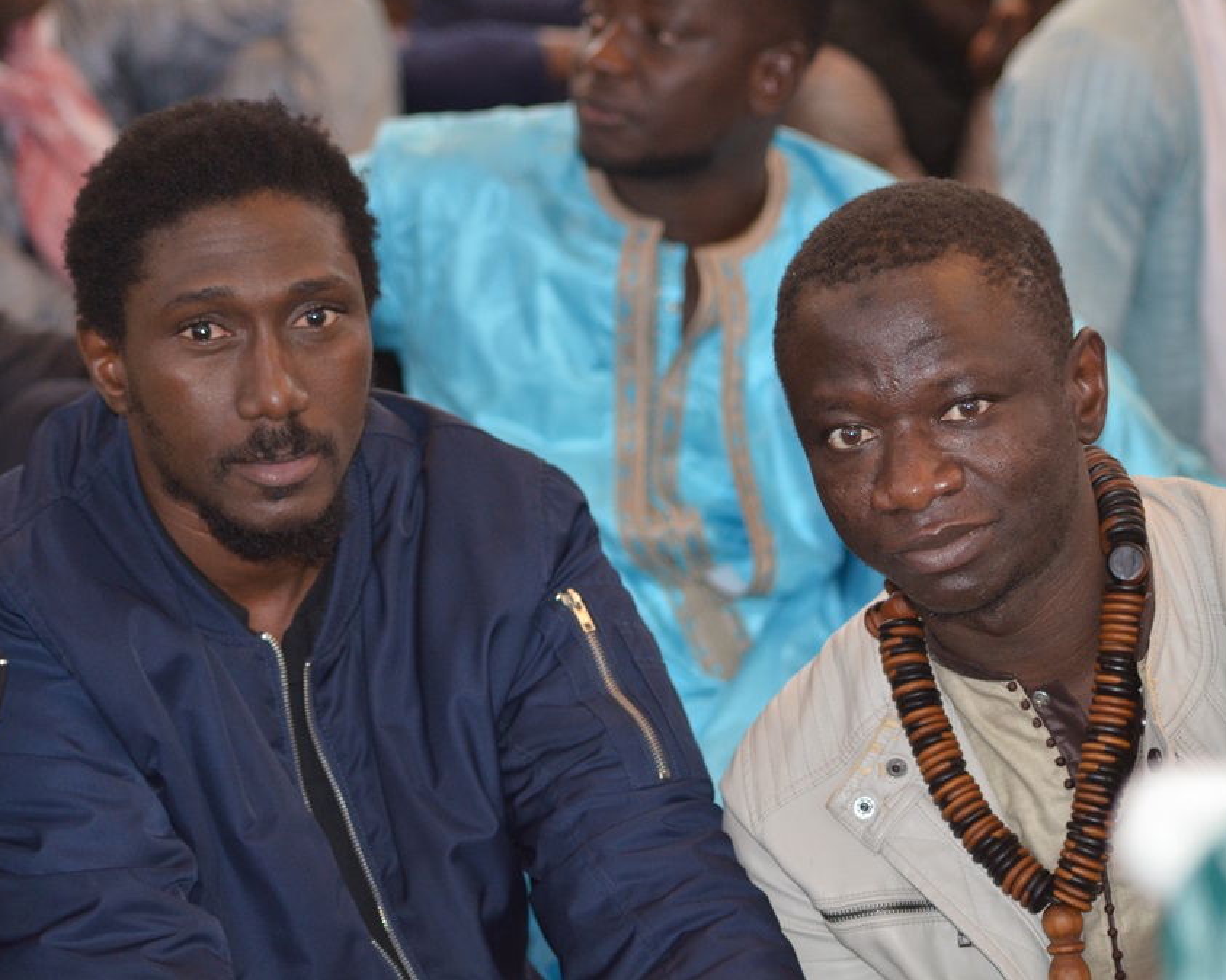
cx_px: 617
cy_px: 489
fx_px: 5079
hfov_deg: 13.8
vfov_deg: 11.0
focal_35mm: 140
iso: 800
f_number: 4
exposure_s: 1/60
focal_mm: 82
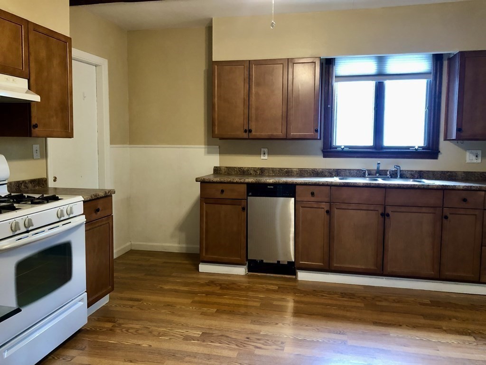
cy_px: 182
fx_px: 393
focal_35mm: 28
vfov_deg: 49.7
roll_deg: +0.4
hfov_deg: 63.4
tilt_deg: -6.1
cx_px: 243
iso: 64
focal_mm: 4
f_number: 1.8
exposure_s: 1/15
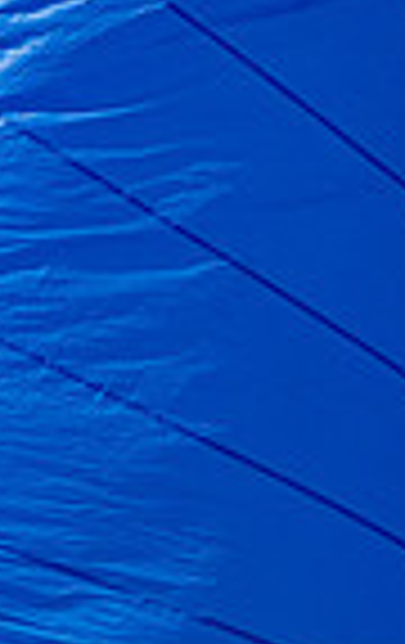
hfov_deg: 2.4
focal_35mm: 537
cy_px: 688
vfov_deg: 3.9
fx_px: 9436
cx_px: -905
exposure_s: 1/5000
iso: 320
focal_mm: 110
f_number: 6.3
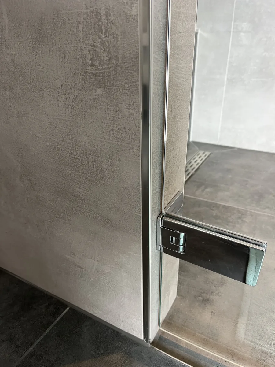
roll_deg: +0.6
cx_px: 138
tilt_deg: -28.7
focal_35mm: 26
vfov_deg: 67.3
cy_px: 184
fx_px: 275
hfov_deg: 53.1
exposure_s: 1/59
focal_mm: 5.1
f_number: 1.6
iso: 200
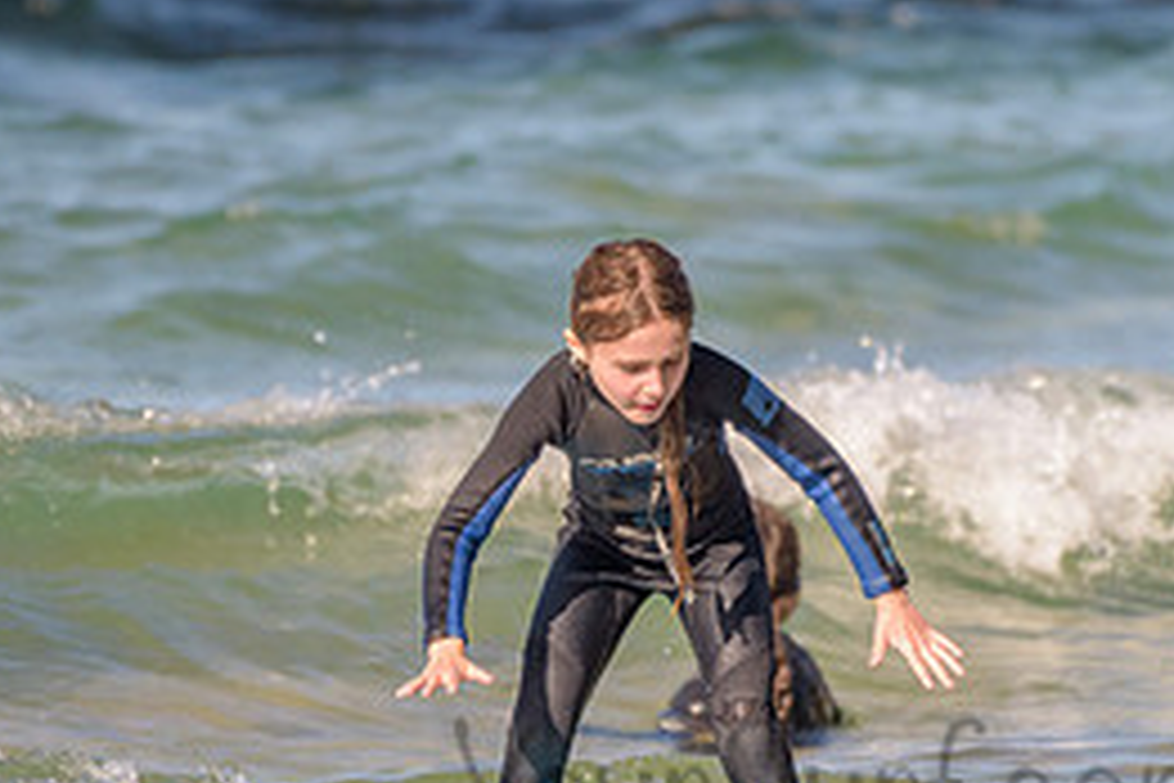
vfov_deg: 1.0
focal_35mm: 1361
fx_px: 44380
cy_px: 552
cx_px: 639
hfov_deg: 1.5
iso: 250
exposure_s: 1/2000
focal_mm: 500
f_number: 5.6
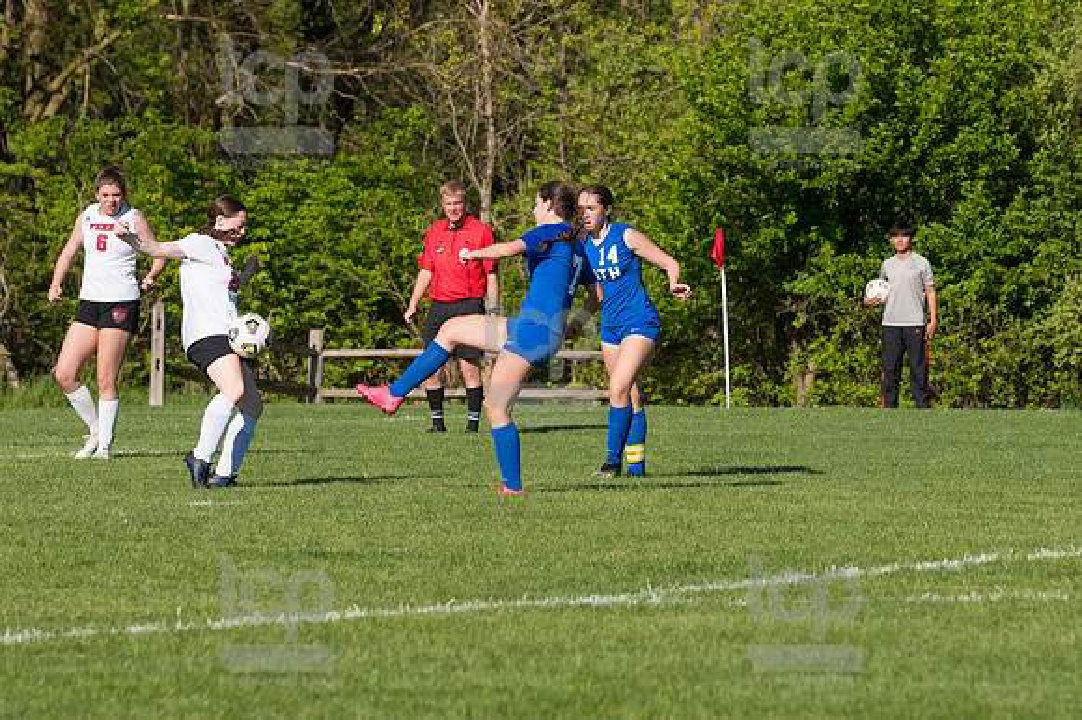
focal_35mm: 285
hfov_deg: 7.2
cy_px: 360
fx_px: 8561
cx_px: 541
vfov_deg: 4.8
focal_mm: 190
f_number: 5.6
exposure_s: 1/1600
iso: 250
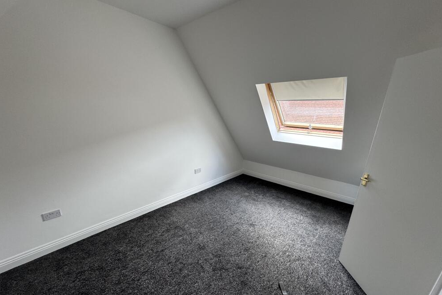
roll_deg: -1.4
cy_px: 170
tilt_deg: -18.4
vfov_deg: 76.8
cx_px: 219
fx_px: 184
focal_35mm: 15
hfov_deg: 100.4
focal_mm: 2.22
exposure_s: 1/99
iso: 125
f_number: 2.2
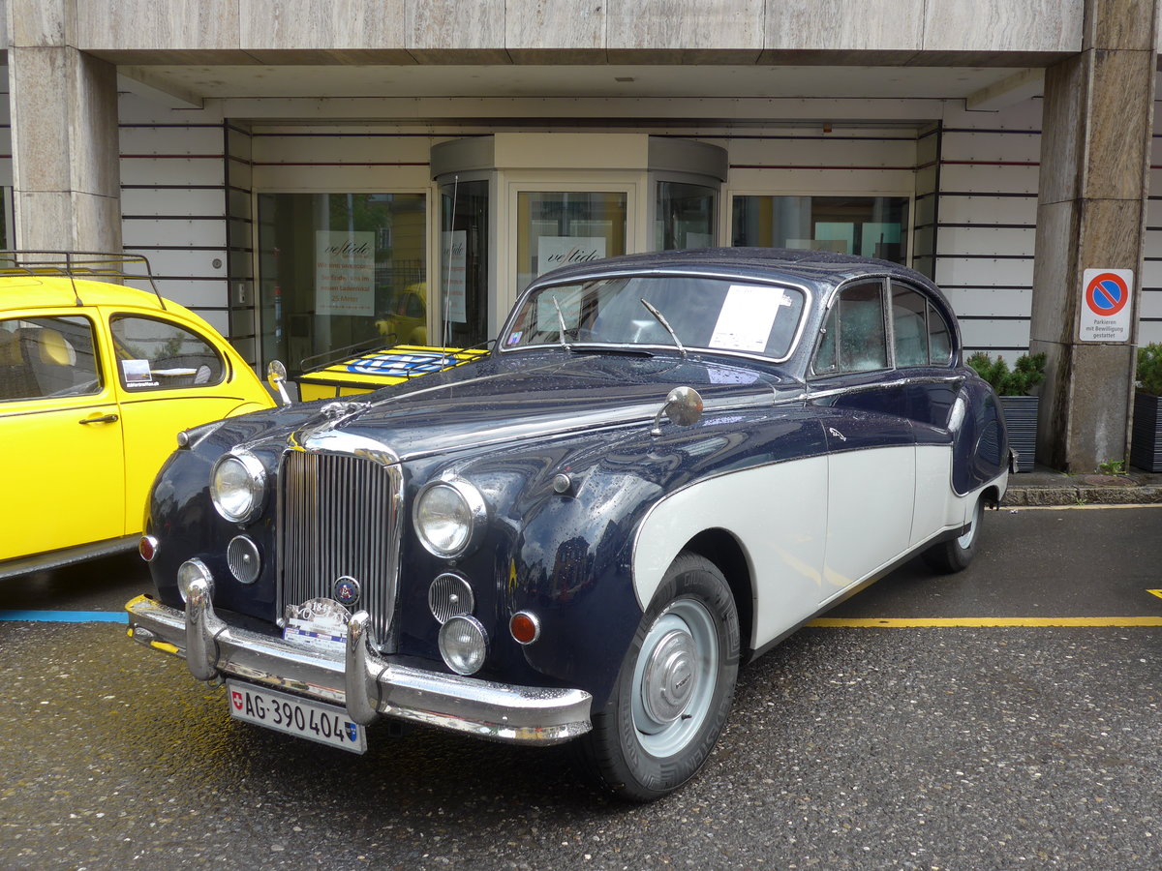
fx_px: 1141
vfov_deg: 41.8
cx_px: 581
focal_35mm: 34
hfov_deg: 54.0
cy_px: 436
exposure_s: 1/400
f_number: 2.8
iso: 80
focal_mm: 7
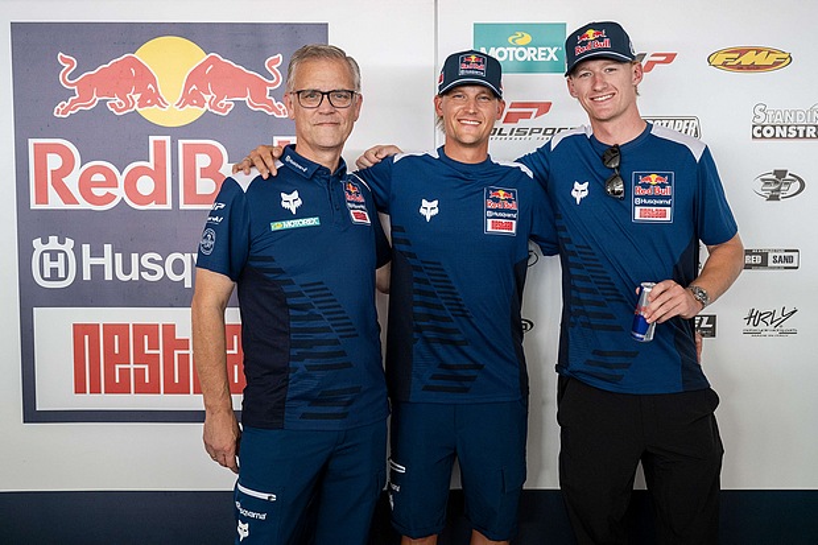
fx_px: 999
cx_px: 409
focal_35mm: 44
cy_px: 272
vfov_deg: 30.5
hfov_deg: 44.5
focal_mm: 44
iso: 800
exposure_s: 1/400
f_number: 4
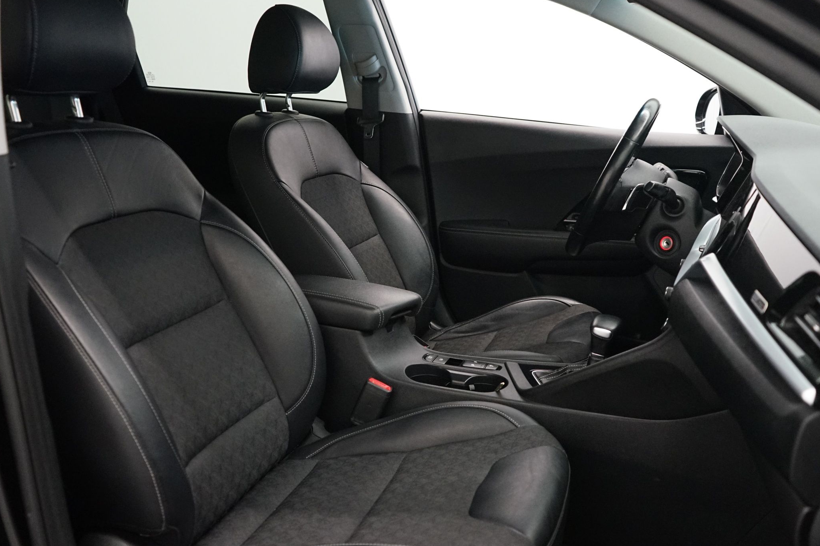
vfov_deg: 38.9
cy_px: 257
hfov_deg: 55.8
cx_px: 417
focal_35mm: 34
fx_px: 774
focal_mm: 28
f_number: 3.5
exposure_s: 1/160
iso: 4000
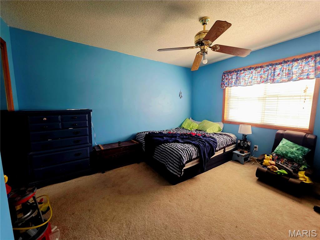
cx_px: 160
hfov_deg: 106.2
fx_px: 120
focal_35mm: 13
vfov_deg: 89.9
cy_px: 120
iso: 200
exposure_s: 1/60.2
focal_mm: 2.2
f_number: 1.9
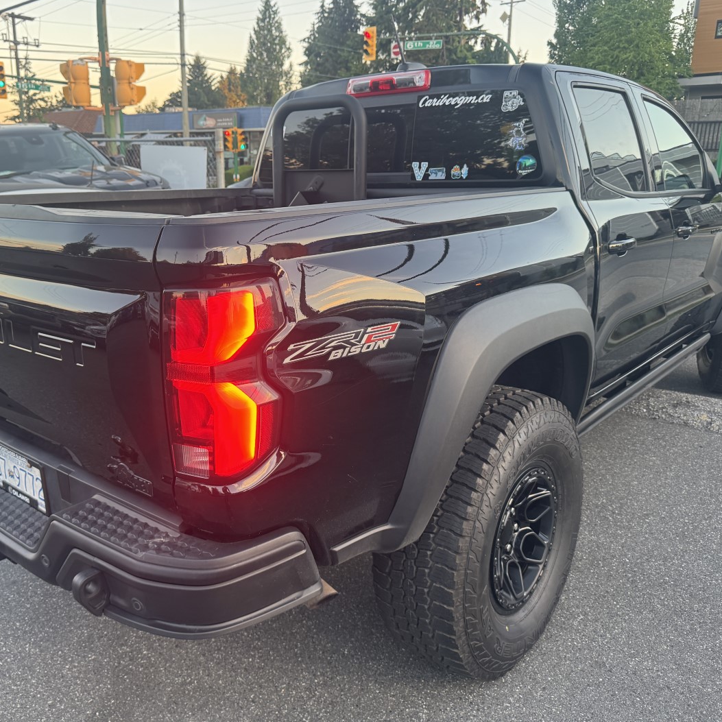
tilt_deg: -15.3
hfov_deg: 55.4
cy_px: 354
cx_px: 307
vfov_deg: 55.6
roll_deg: -0.1
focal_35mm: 29
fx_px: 684
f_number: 1.78
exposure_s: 1/121
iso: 160
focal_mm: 6.76
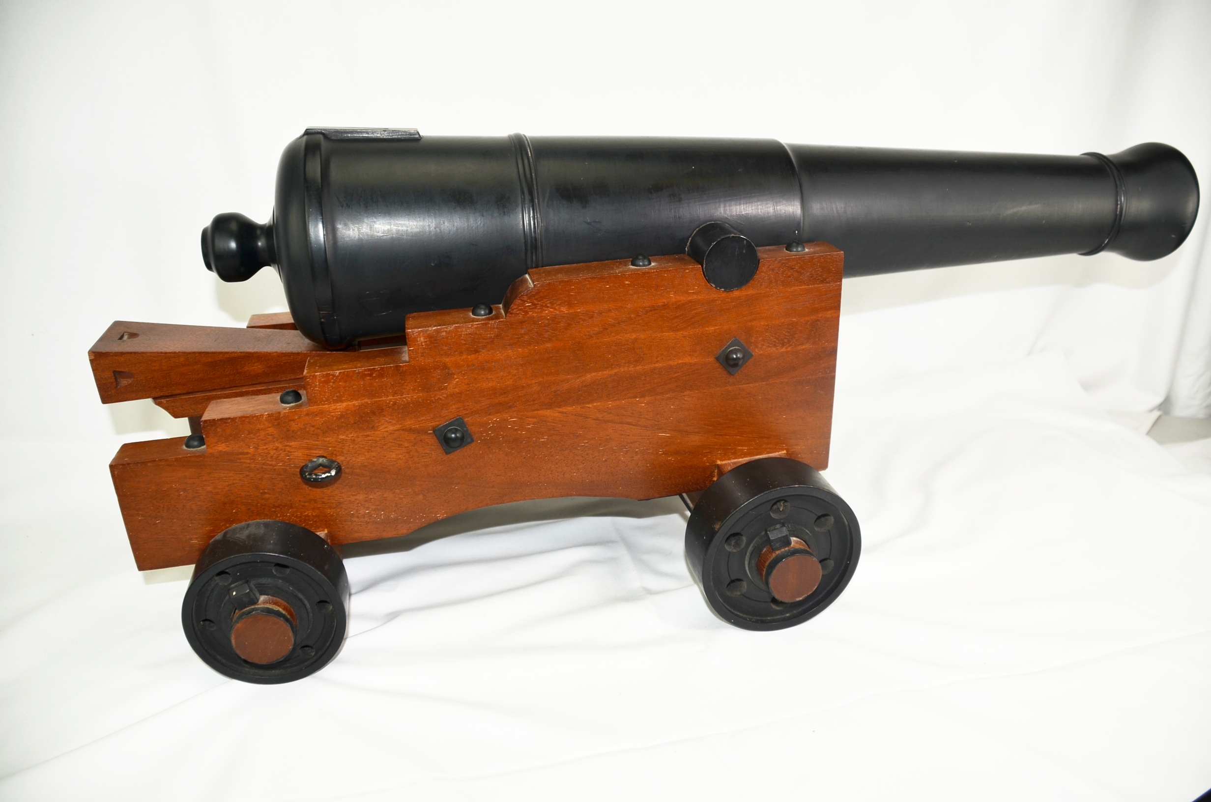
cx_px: 606
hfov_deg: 67.5
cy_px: 401
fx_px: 906
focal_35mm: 27
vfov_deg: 47.7
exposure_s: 1/250
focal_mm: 18
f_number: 4
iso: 100
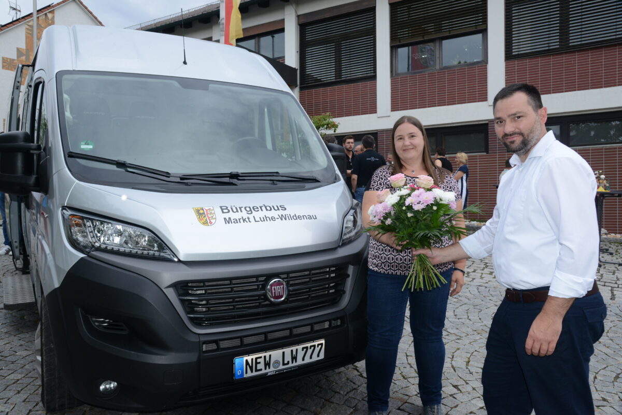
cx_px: 311
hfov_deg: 61.9
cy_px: 208
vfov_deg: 43.6
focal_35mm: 30
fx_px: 518
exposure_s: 1/250
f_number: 11
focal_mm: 30
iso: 1000
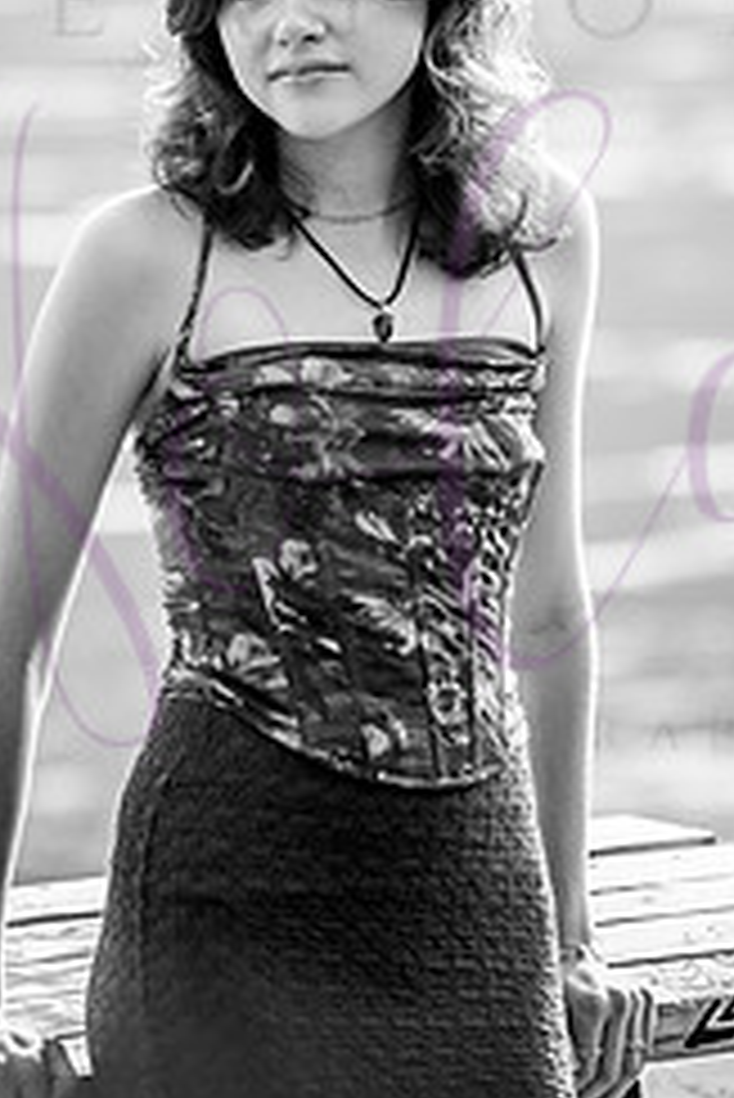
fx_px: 10413
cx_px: 347
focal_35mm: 341
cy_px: 158
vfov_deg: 6.0
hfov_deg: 4.0
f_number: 5.6
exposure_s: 1/320
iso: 400
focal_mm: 185
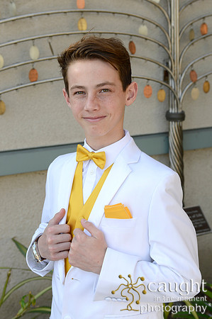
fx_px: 496
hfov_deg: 24.1
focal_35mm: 56
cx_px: 106
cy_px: 160
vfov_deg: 35.7
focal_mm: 56
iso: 200
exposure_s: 1/160
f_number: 7.1
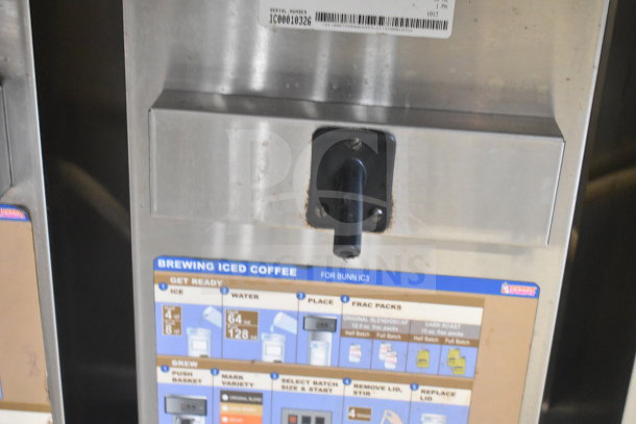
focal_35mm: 54
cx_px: 318
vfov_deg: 25.1
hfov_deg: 36.9
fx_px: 954
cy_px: 212
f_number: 4.8
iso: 5000
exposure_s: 1/60
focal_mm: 36
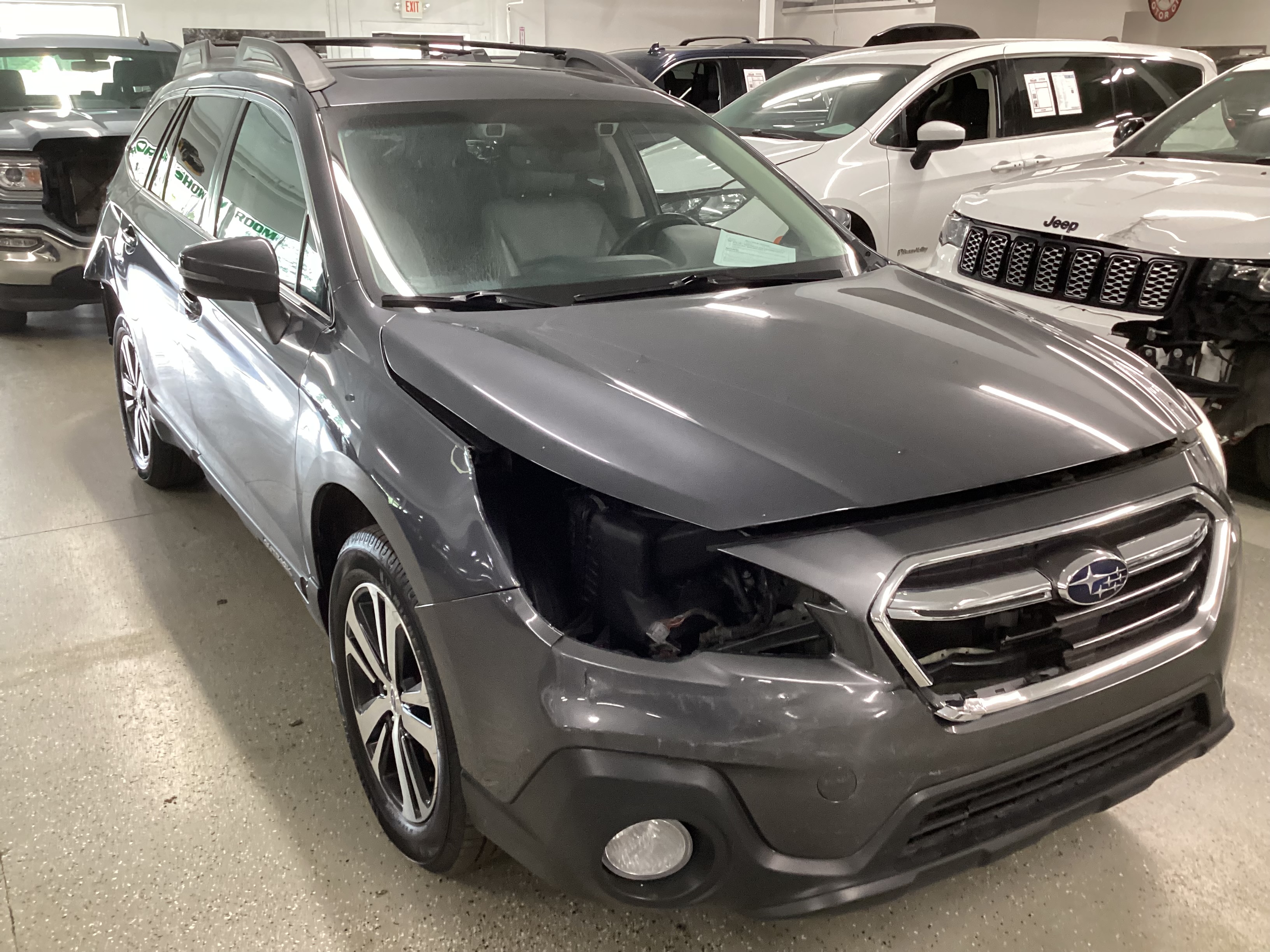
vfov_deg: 45.4
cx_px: 635
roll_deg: -0.9
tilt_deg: -20.2
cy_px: 476
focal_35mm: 31
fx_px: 1137
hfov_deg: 58.4
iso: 320
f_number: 2.4
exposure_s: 1/50
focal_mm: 3.3
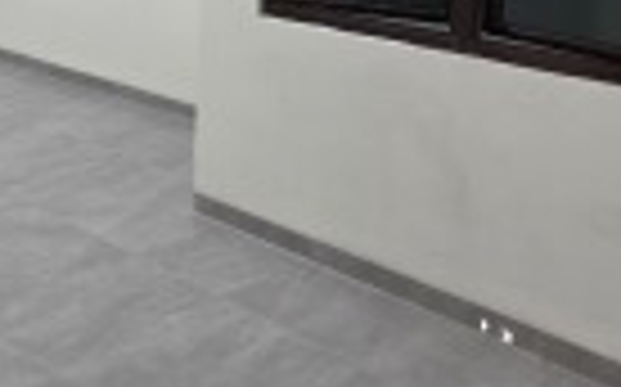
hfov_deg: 45.4
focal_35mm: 36
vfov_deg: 27.5
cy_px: -153
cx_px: -4
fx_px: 609
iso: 200
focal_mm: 2.2
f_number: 2.2
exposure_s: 1/50
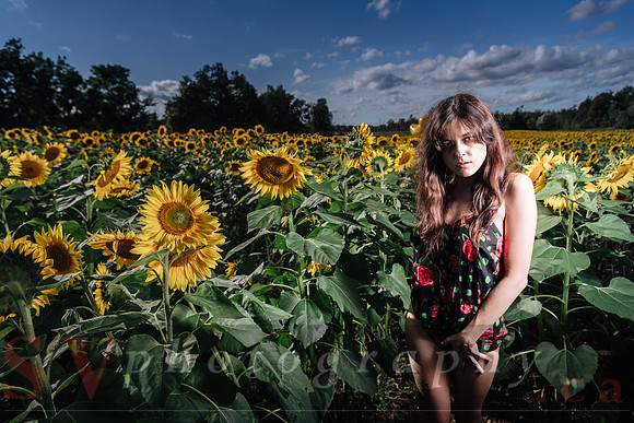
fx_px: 433
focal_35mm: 25
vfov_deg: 52.0
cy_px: 212
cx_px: 313
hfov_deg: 72.4
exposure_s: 1/250
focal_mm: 24
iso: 64
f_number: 5
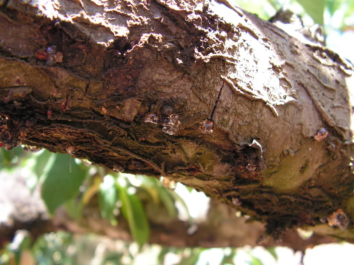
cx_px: 177
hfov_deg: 51.4
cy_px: 132
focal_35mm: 36
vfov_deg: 39.7
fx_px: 368
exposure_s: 1/80
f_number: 3.2
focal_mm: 6
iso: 64
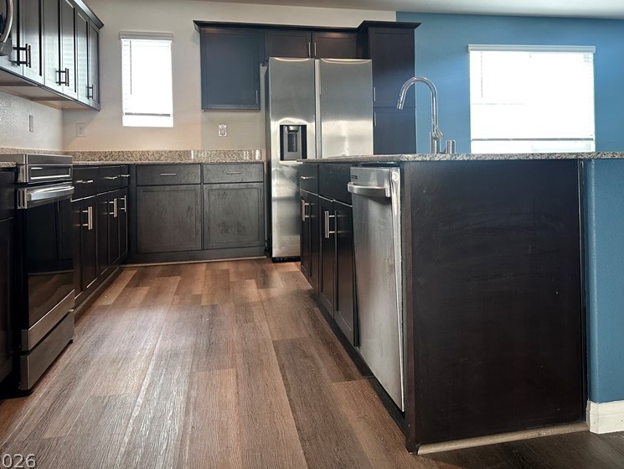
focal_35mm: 33
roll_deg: +0.5
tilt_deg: +0.7
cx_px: 374
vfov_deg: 42.3
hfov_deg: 55.0
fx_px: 595
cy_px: 153
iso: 125
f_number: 1.78
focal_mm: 6.86
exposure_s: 1/120
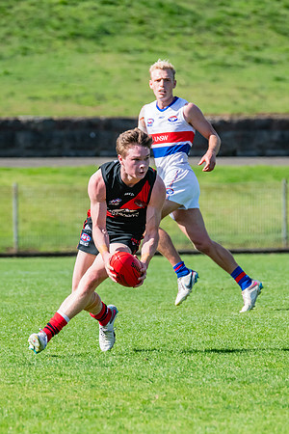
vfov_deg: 2.7
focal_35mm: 757
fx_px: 9120
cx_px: 95
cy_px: 209
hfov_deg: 1.8
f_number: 9
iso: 800
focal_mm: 420
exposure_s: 1/1600
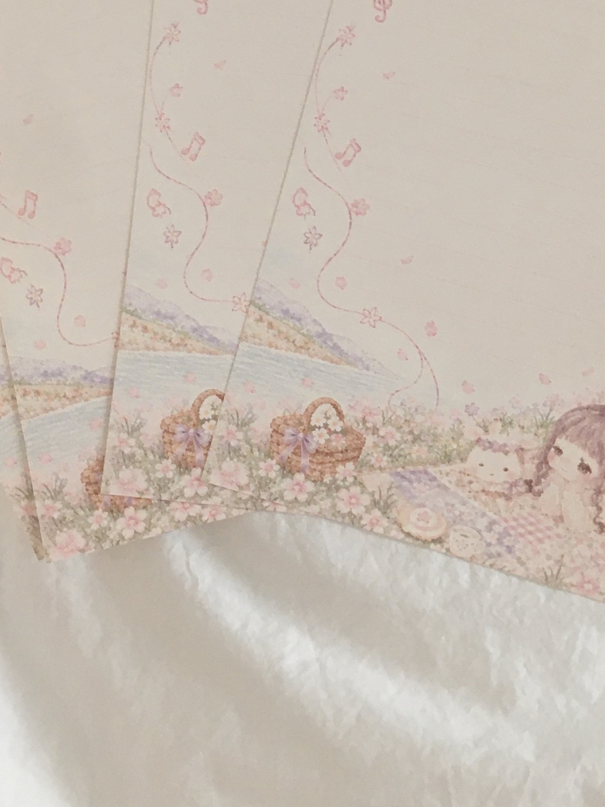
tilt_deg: -62.5
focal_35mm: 58
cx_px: 302
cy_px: 154
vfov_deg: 32.3
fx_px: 1351
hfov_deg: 25.2
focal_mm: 4.15
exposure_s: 1/30
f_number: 2.2
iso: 50
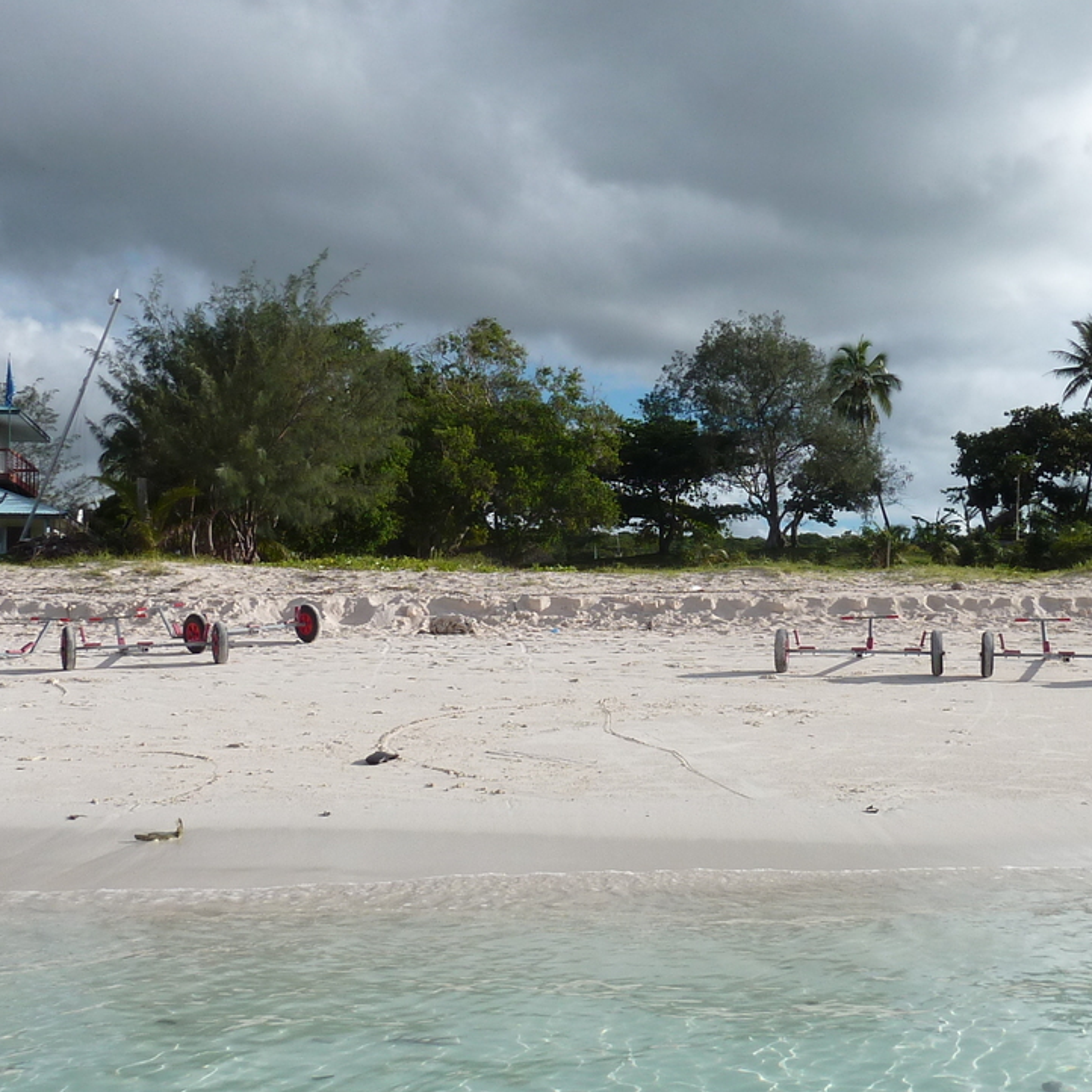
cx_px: 638
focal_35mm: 49
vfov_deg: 34.7
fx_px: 1749
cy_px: 552
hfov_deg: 34.6
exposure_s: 1/1300
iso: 80
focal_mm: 4.1
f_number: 3.3
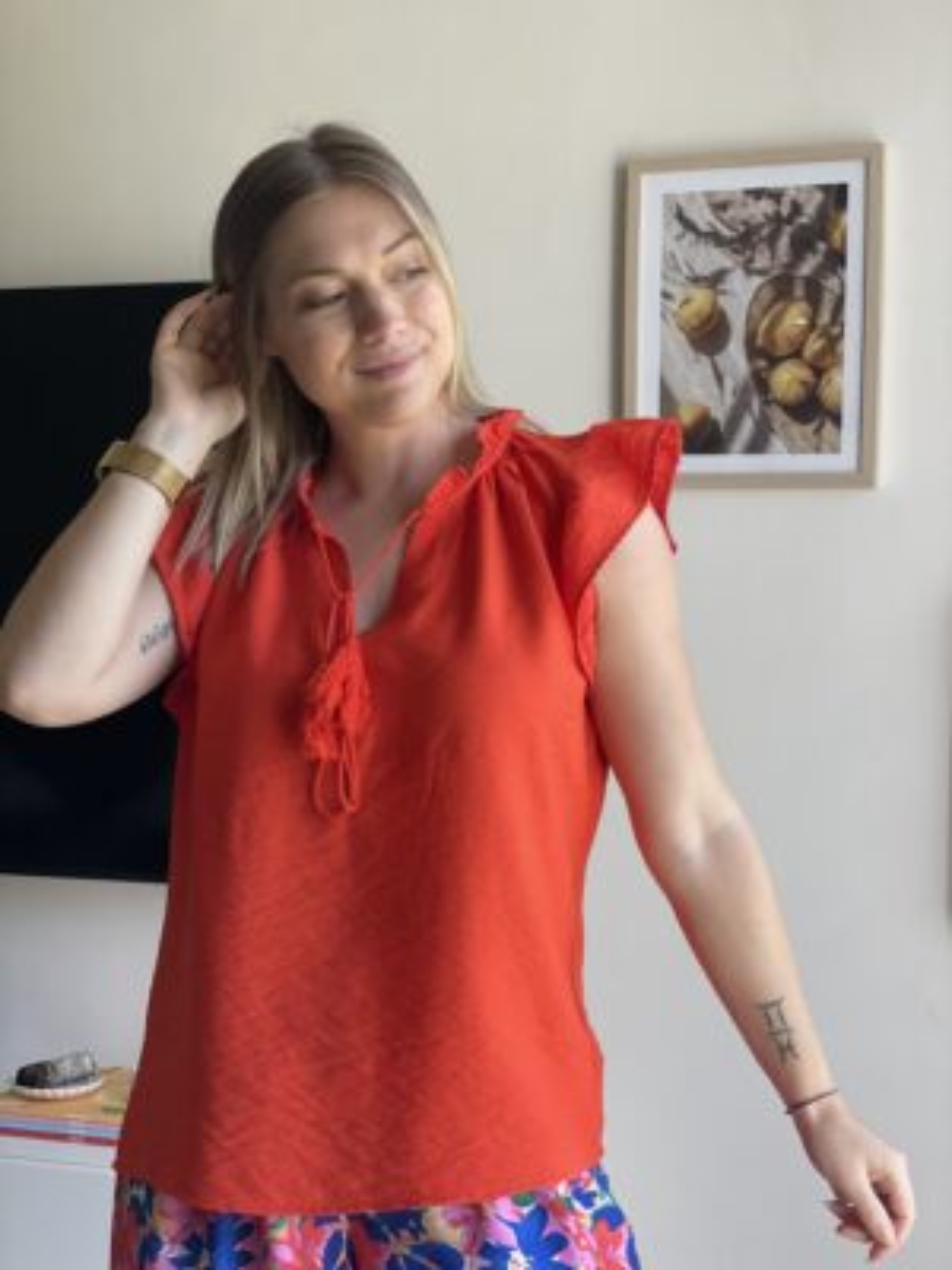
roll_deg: +0.2
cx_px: 476
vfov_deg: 36.8
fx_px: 1907
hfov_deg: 28.0
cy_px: 635
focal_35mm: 52
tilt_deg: -1.6
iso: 50
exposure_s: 1/122
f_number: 2
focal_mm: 6
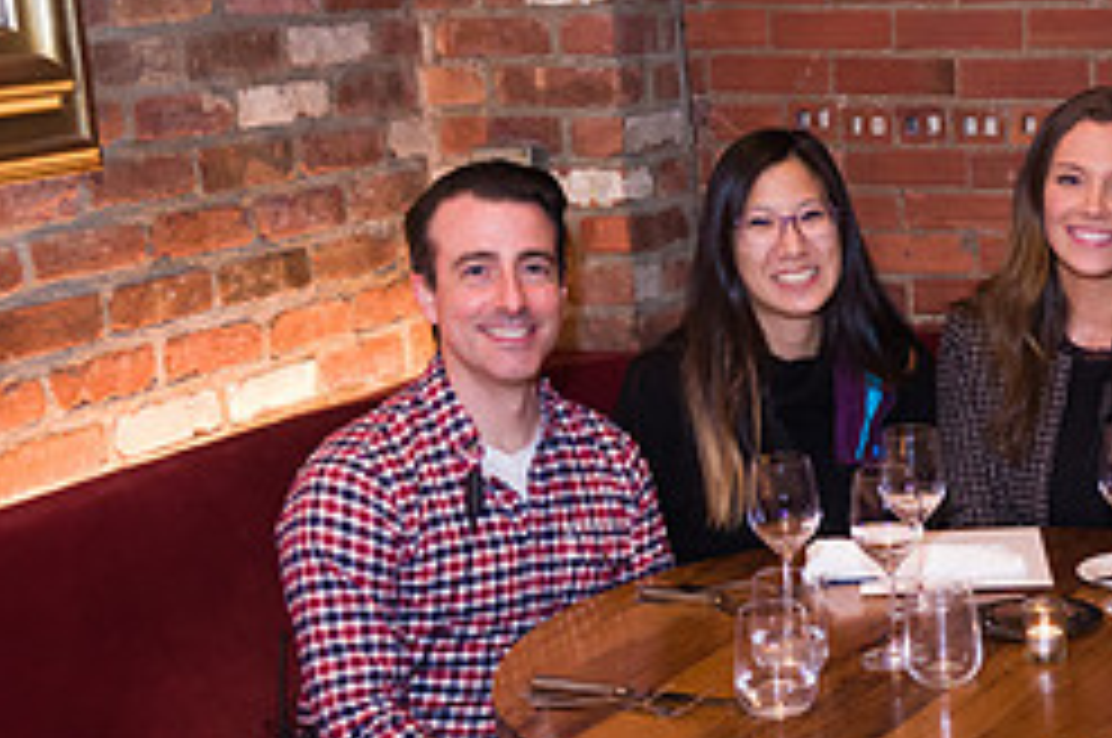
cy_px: 628
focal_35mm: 80
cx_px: 1157
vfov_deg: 16.8
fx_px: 2468
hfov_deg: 24.1
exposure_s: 1/125
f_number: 3.2
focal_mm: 34
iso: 1000
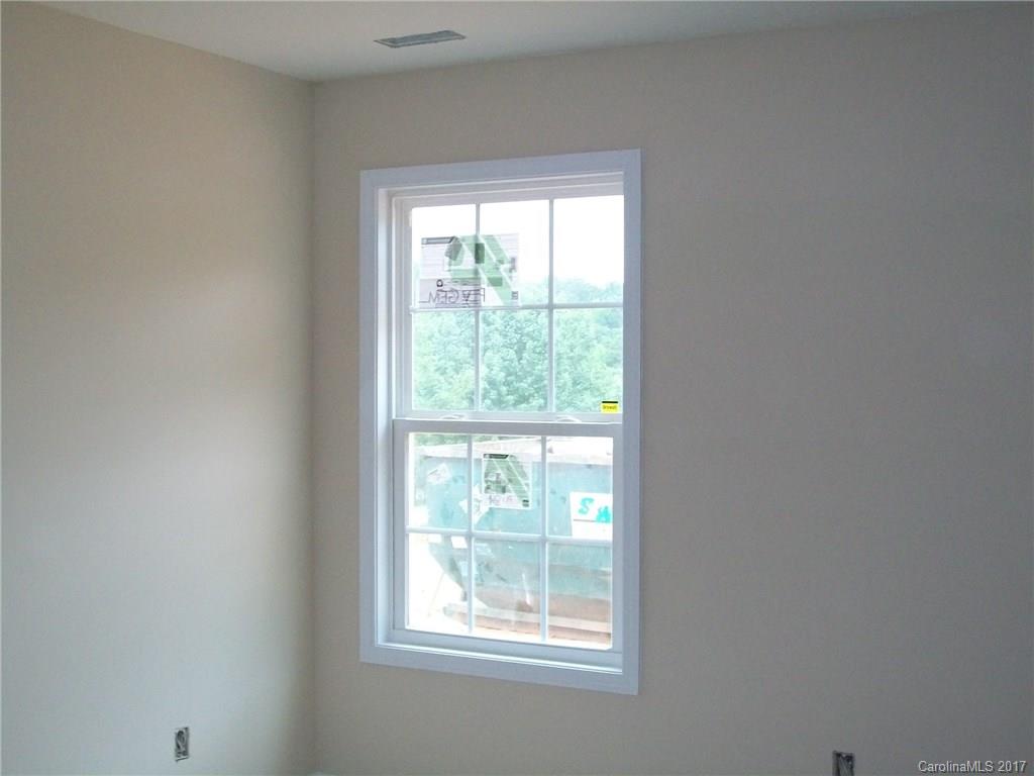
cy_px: 388
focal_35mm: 45
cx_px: 517
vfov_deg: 32.2
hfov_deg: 42.1
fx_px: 1344
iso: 160
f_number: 3
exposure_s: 1/80
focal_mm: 7.6
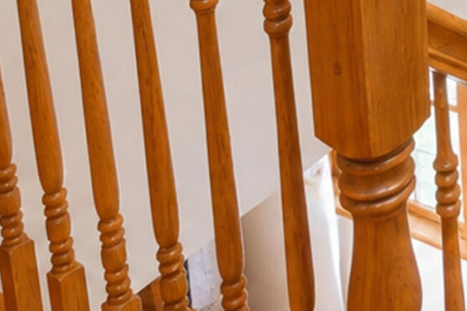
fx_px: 960
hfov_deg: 20.5
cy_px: -283
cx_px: 808
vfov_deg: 15.3
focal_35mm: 74
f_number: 4
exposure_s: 1/30
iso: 64
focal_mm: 16
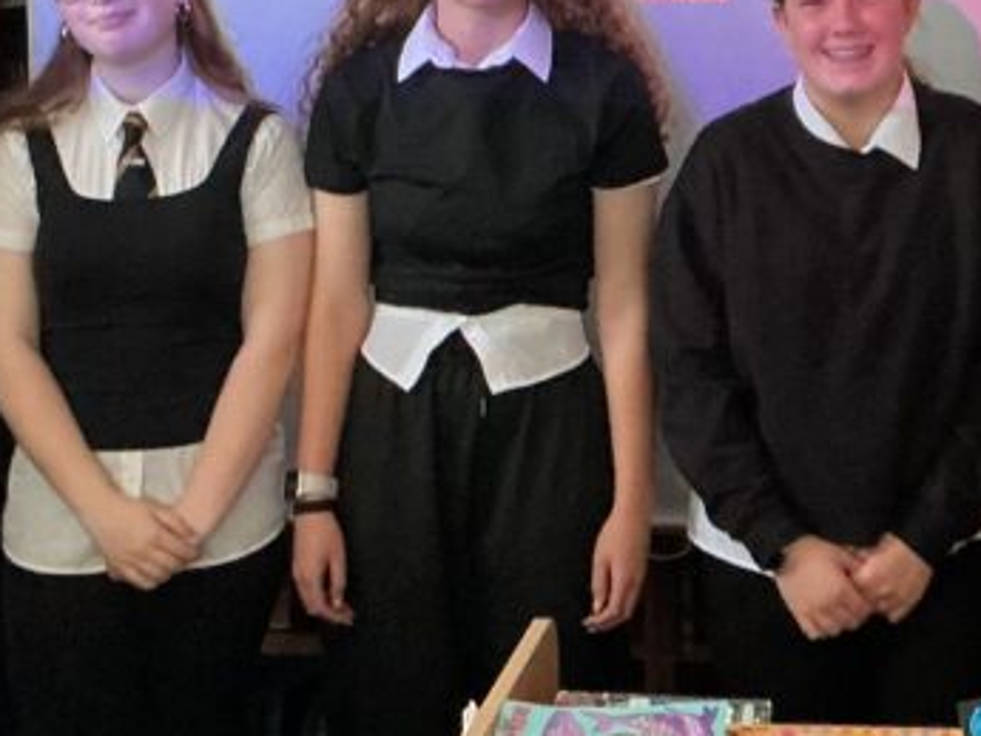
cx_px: 643
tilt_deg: -5.4
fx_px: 3005
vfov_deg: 13.9
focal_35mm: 106
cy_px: 101
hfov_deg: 18.5
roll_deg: +0.3
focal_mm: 3
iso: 200
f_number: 1.8
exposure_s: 1/40
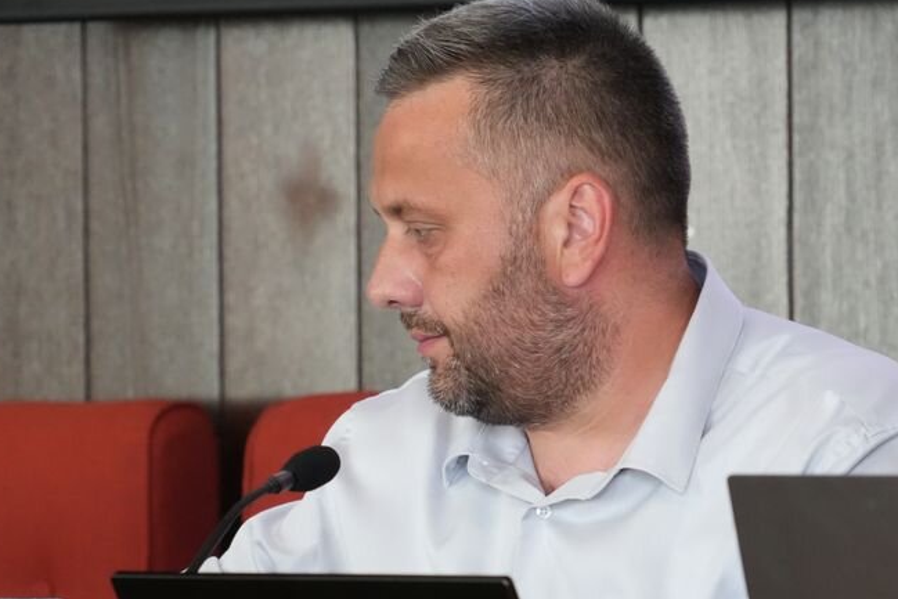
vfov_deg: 3.8
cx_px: 446
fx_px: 9056
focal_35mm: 363
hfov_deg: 5.7
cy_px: 409
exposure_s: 1/250
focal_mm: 230
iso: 6400
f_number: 8
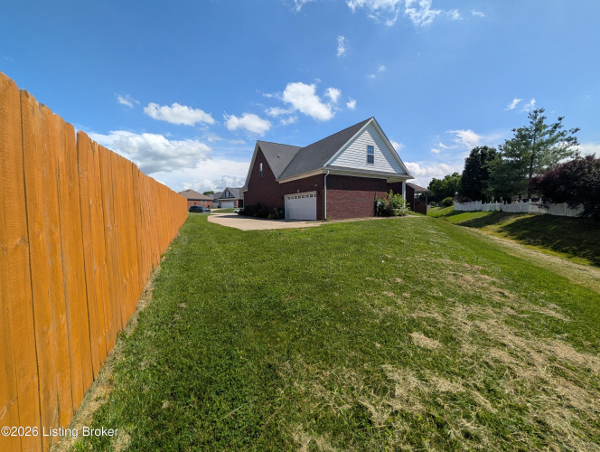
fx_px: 208
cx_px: 300
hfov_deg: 110.5
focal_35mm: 12
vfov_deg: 94.6
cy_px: 226
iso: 55
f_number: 1.7
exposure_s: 1/3663
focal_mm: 2.02
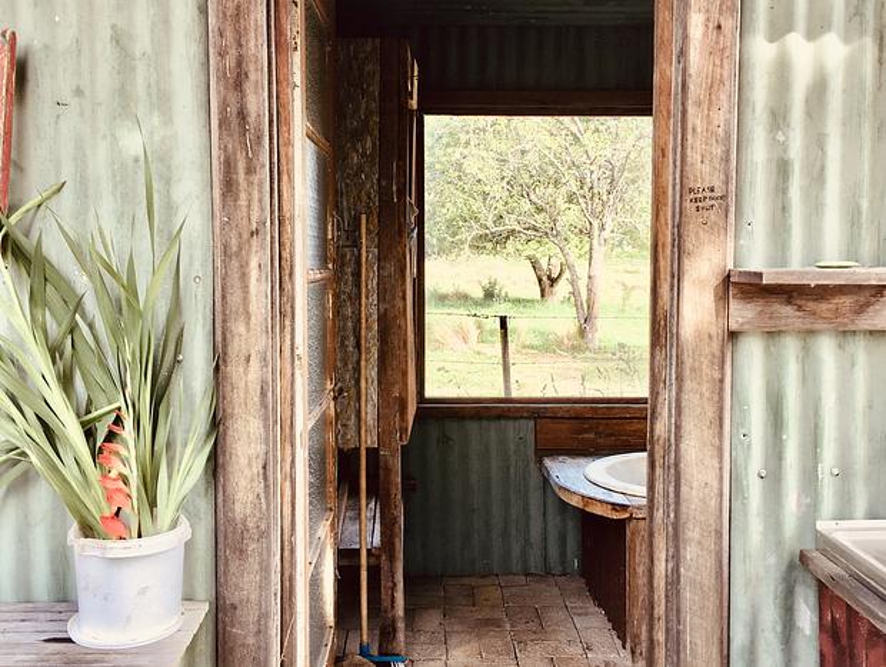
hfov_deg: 61.6
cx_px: 443
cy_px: 334
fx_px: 743
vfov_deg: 48.3
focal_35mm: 29
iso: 25
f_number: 2.2
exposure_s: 1/50
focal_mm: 4.15
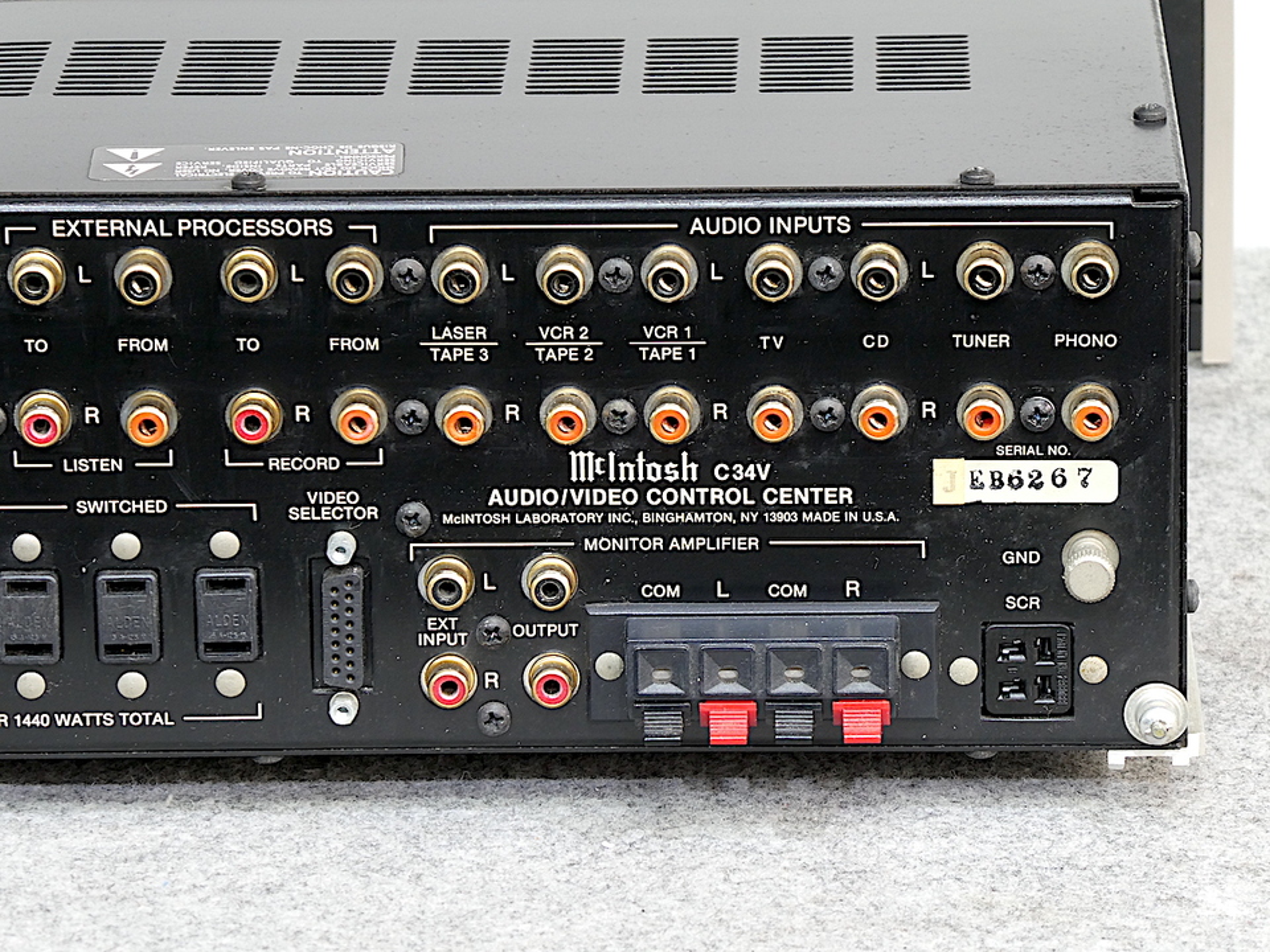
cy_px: 476
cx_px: 635
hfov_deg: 9.9
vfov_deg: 7.4
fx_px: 7338
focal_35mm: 200
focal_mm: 35.8
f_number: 5.6
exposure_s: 1/4
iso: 200
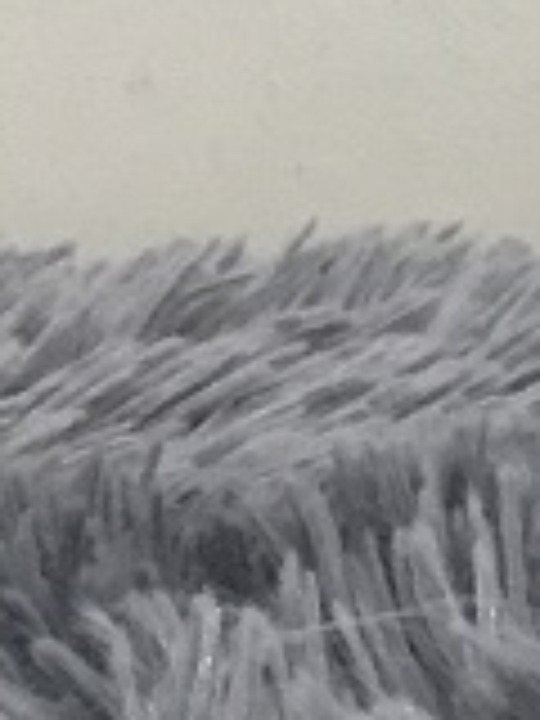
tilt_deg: -13.9
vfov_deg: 8.5
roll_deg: +1.3
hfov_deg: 5.8
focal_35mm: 233
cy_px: 54
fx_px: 4846
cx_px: 1764
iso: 125
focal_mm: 3.3
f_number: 2.4
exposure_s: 1/33
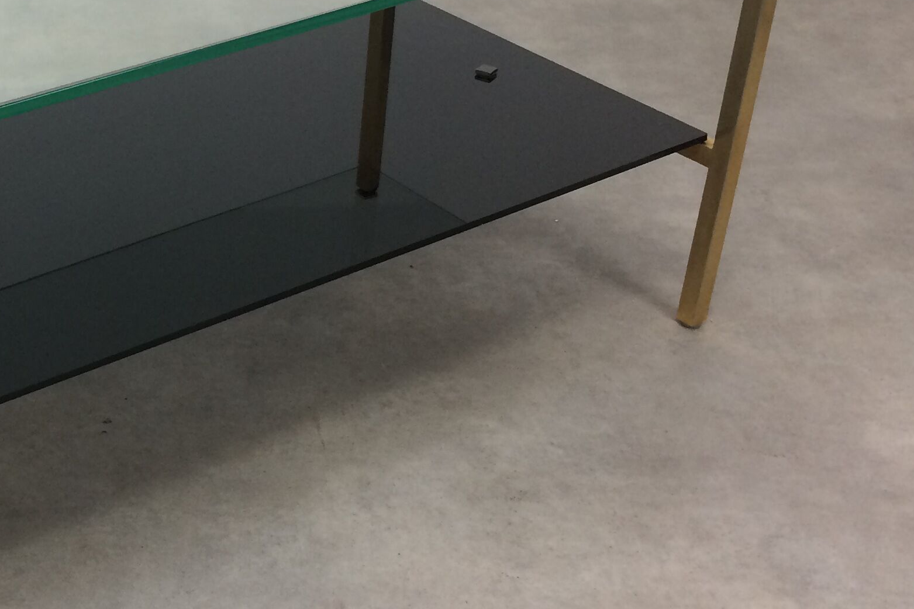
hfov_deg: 30.1
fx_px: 1599
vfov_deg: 21.5
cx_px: 42
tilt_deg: -30.3
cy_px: 193
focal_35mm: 63
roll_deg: -1.4
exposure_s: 1/33
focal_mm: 4.15
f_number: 2.2
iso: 40
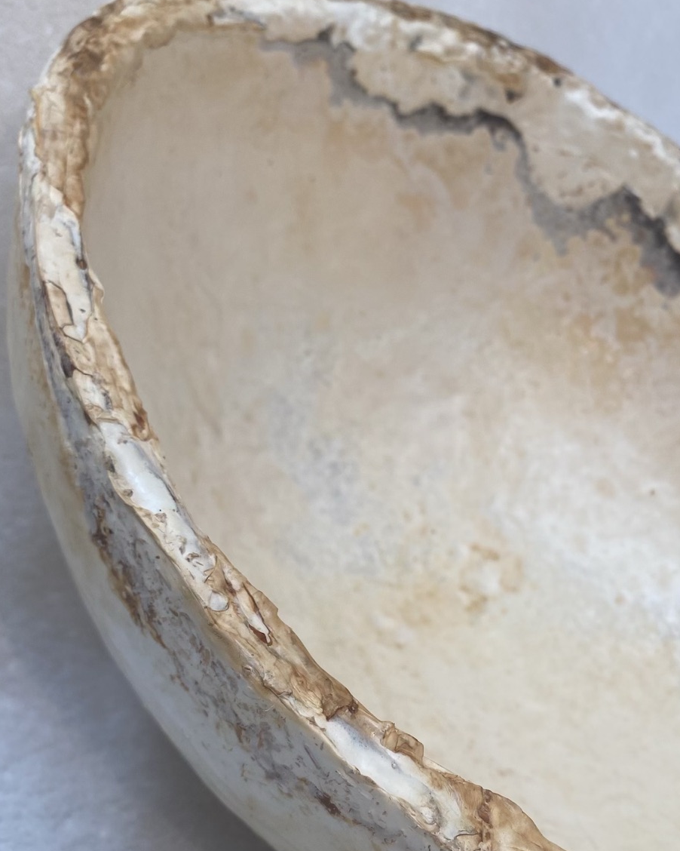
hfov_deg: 41.0
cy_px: 527
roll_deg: -4.2
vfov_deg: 49.8
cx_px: 400
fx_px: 906
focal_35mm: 36
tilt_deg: -19.4
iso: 32
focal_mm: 4.25
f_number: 1.8
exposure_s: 1/205
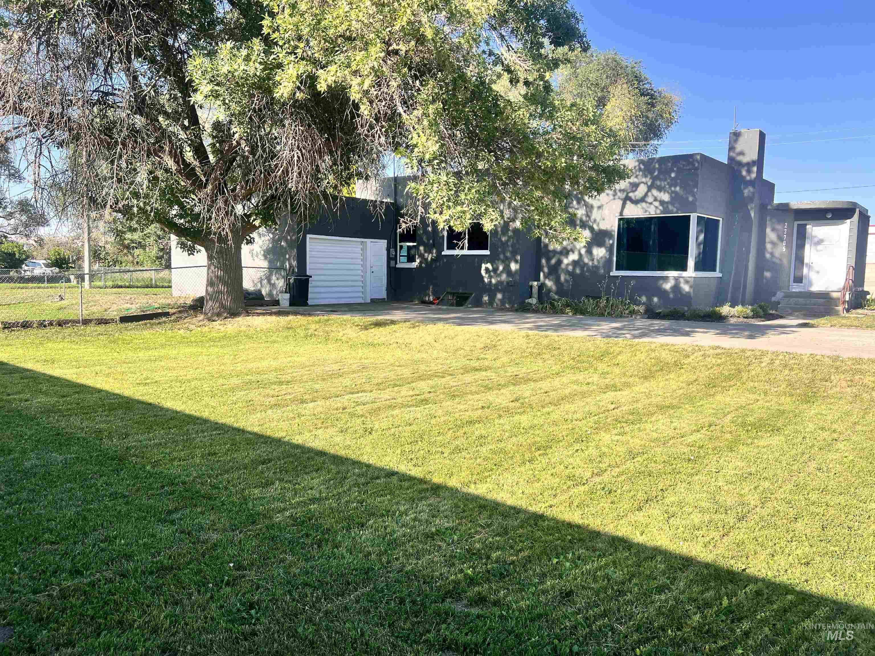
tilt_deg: -5.4
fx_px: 657
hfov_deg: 67.3
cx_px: 438
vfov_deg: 53.1
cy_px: 328
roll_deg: -0.8
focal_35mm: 26
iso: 50
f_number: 1.5
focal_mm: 5.7
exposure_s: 1/1779
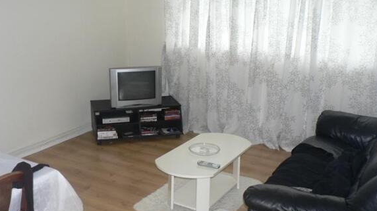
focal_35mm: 40
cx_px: 188
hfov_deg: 50.5
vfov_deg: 29.5
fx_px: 400
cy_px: 132
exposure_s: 1/60
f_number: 2.8
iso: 200
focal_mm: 6
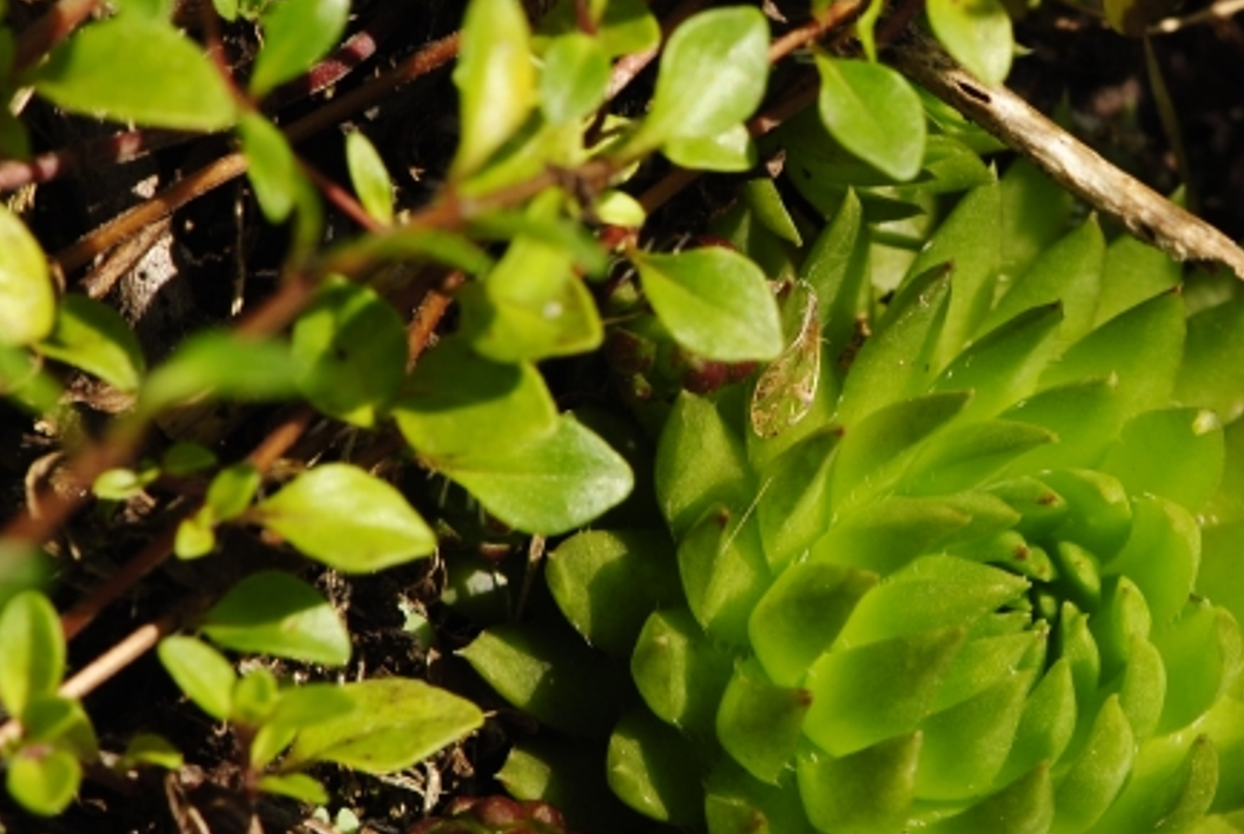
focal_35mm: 235
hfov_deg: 8.7
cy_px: 424
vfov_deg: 5.9
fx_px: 8132
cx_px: 1118
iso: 100
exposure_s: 1/160
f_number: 8
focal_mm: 85
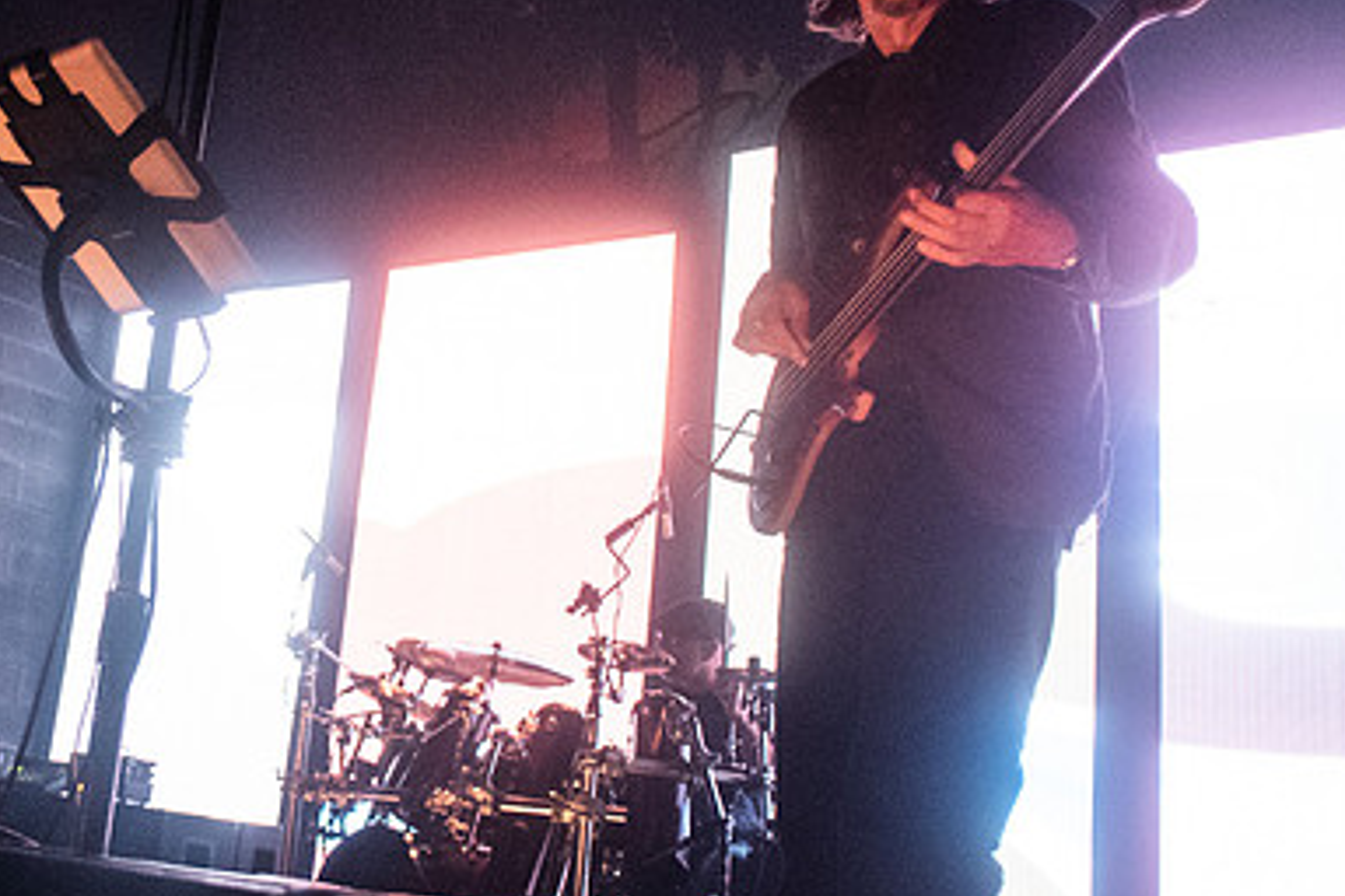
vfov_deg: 28.0
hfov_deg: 38.6
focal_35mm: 48
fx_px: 1793
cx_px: 167
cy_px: 366
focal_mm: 20
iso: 4000
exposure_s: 1/160
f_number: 3.2
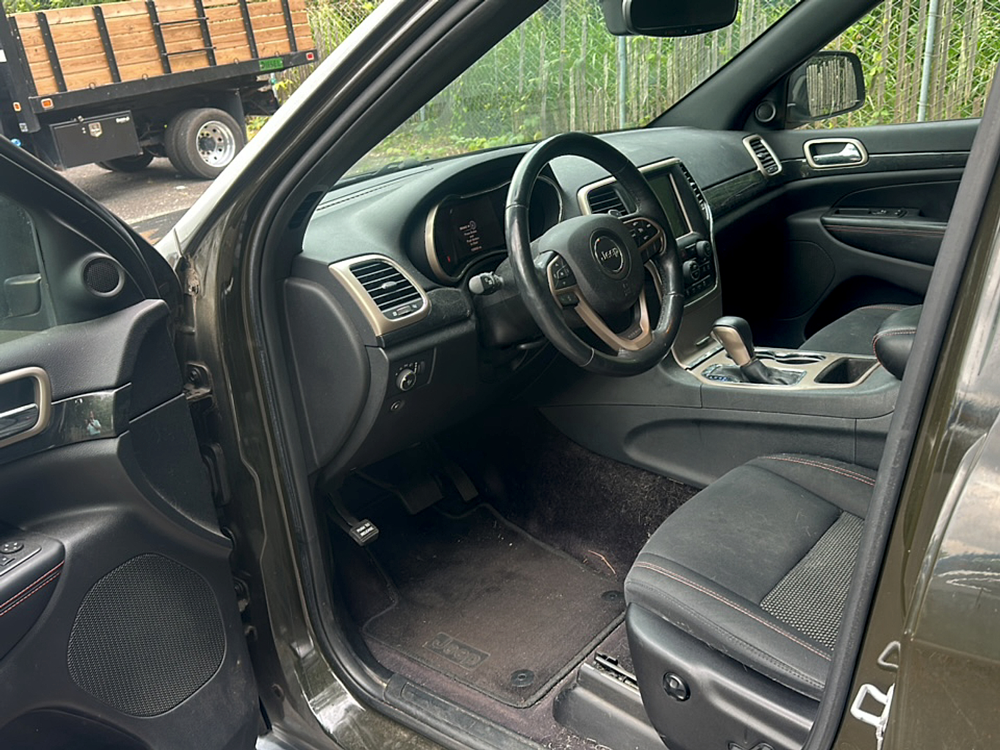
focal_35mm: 25
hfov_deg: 69.4
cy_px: 375
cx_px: 500
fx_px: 722
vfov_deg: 54.9
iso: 64
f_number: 1.78
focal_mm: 6.86
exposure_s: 1/114
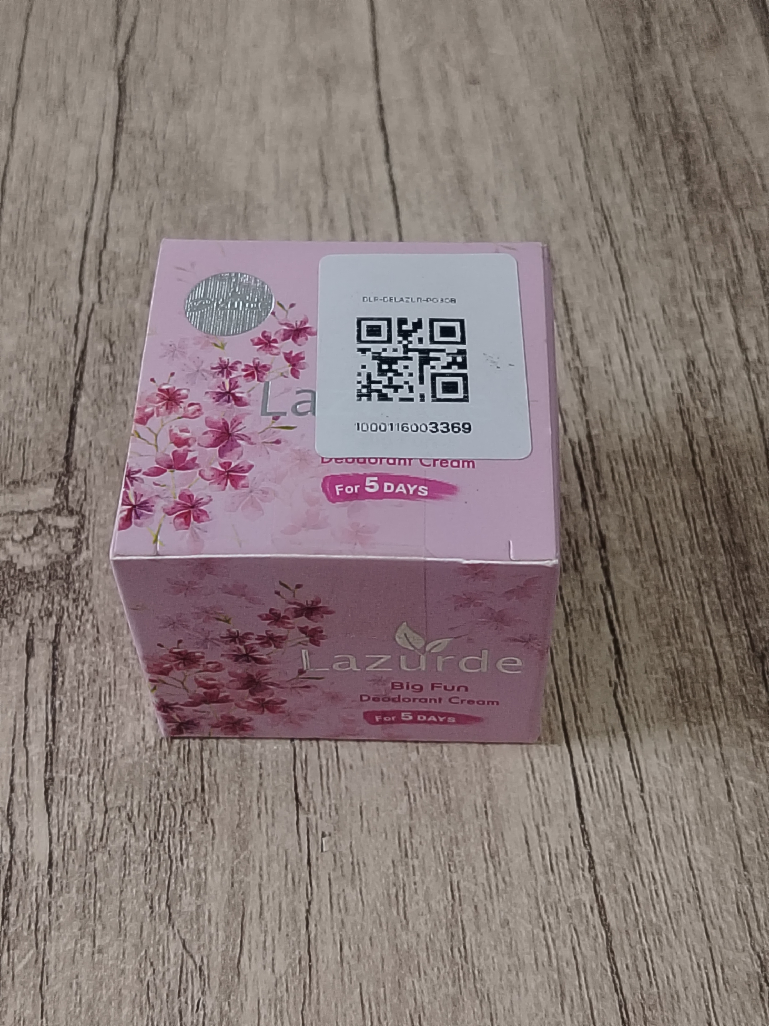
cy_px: 513
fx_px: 1422
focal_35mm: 48
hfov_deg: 30.3
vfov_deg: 39.7
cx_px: 384
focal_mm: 5.25
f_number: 1.75
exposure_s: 1/25
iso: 2978
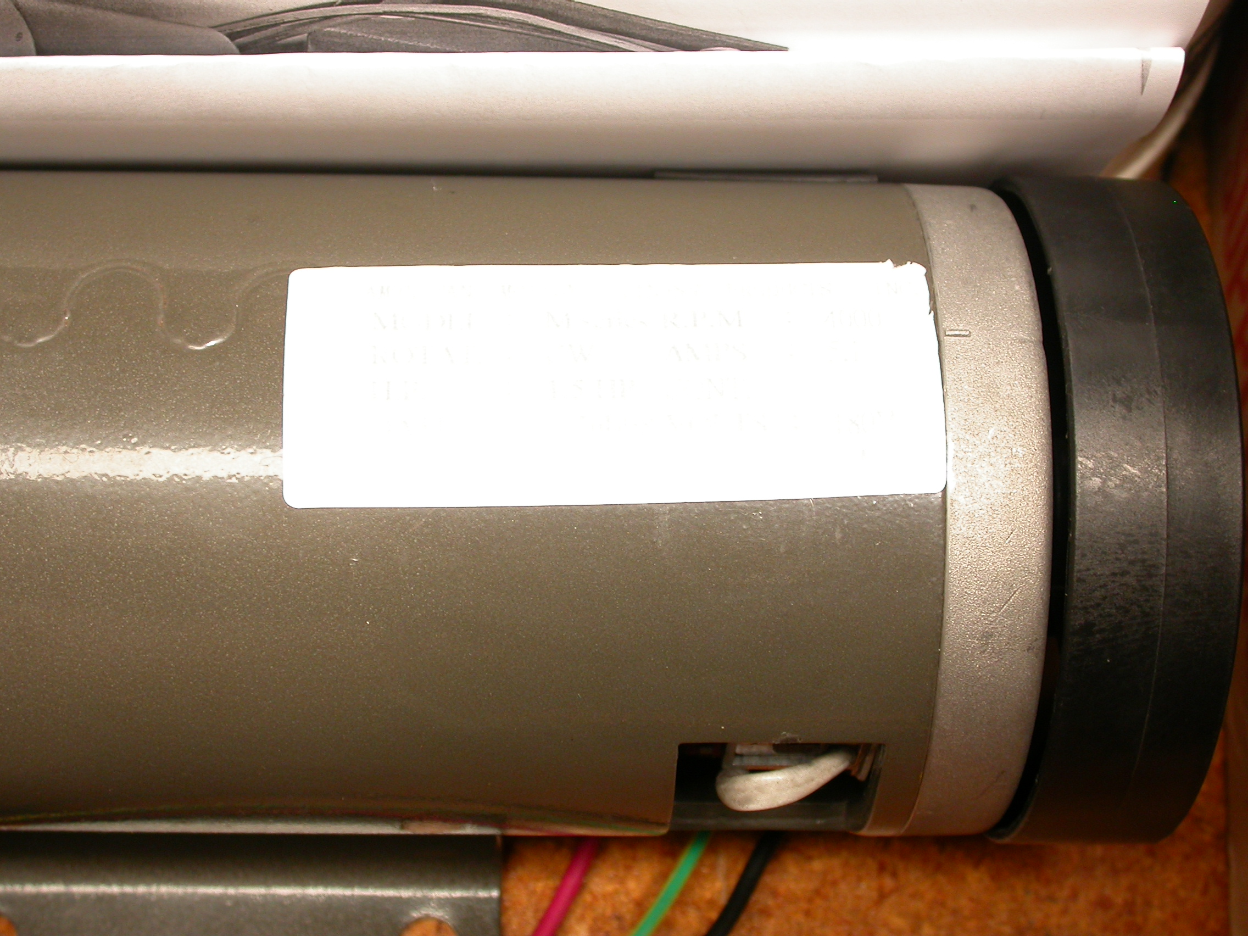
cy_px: 468
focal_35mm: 60
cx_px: 624
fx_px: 2163
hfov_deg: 32.2
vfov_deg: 24.4
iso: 100
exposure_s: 1/35.5
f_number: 3.1
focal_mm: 12.6
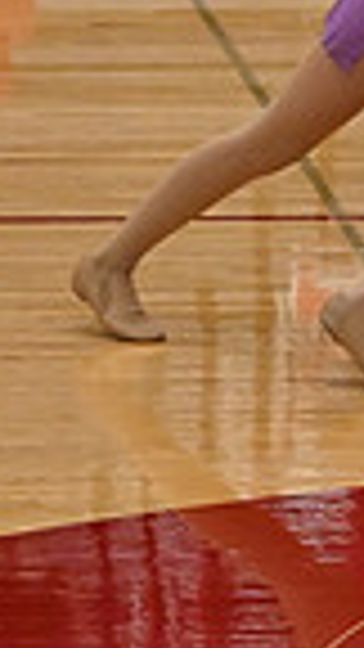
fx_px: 11393
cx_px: 1204
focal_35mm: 664
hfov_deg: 1.8
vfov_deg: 3.3
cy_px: 43
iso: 5000
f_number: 4
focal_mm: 105
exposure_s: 1/400
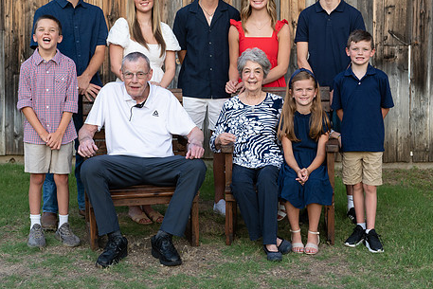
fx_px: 830
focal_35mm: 69
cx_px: 223
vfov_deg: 19.7
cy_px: 108
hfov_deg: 29.2
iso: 200
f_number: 2.8
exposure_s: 1/500
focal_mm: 50
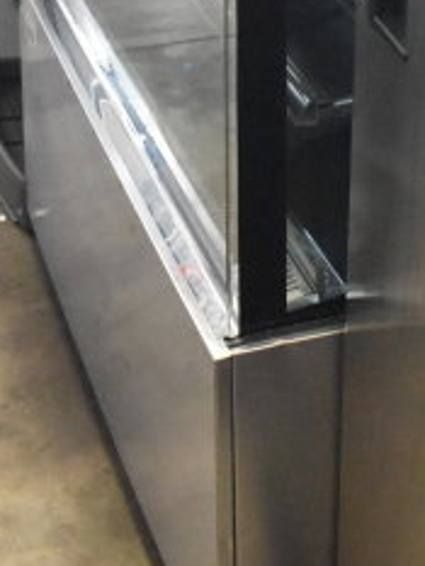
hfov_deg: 13.8
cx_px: 588
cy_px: -341
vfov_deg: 17.0
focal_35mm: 102
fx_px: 1668
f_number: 5.6
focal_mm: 18
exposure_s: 1/125
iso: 6400
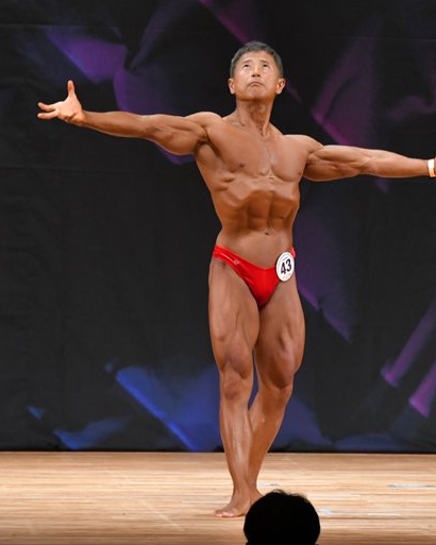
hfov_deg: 3.8
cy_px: 272
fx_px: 6520
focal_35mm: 404
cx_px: 270
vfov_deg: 4.8
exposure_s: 1/400
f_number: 5.6
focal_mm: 190
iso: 3200
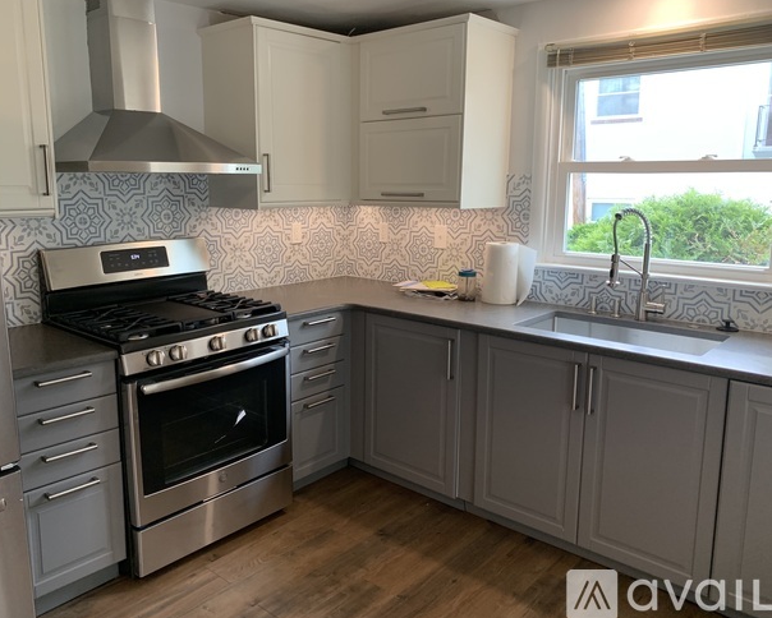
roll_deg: -0.8
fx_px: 640
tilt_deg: -9.3
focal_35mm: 28
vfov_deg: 51.6
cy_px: 301
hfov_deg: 62.0
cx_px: 347
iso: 125
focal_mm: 4.25
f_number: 1.8
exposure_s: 1/60
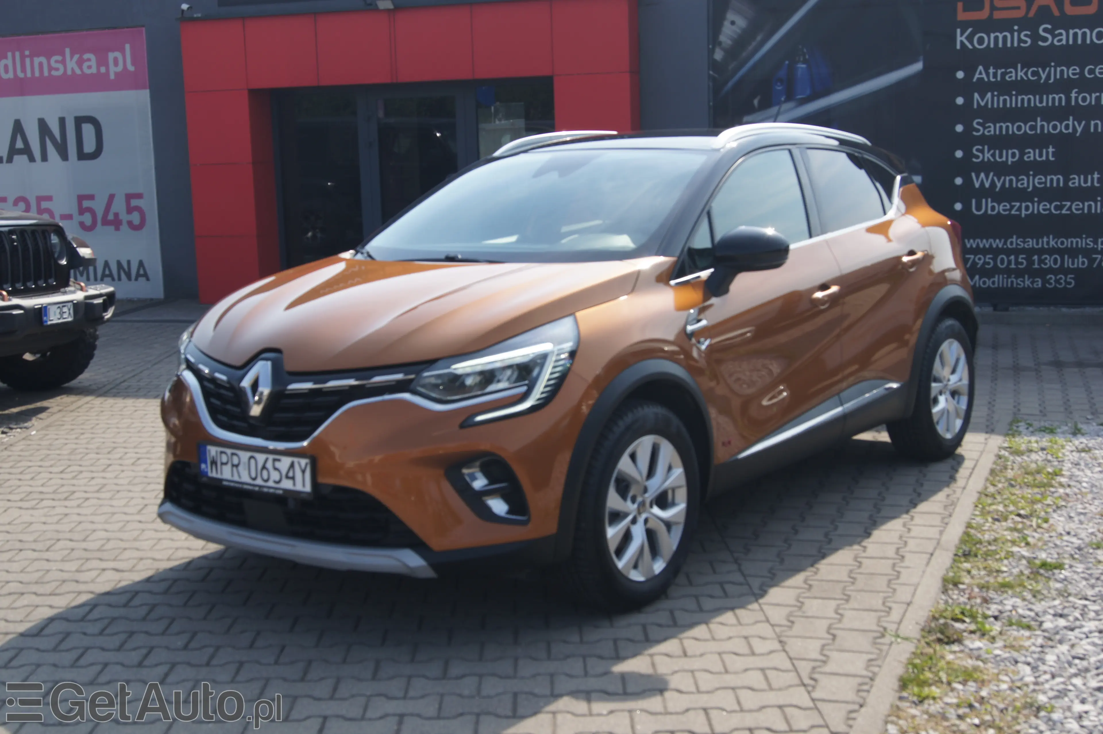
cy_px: 367
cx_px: 552
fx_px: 1286
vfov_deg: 31.9
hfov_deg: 46.4
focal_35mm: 42
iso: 100
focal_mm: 28
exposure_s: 1/160
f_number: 8
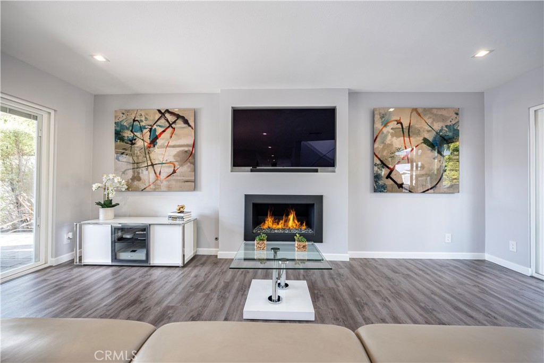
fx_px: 212
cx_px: 272
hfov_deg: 104.2
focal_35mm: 14
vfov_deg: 81.2
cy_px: 182
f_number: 5
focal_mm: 14
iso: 250
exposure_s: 1/25
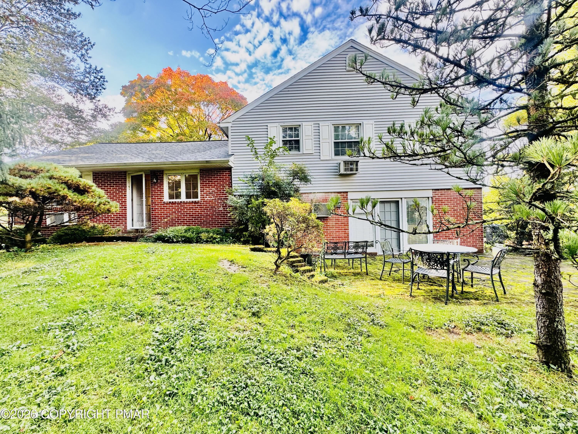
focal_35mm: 14
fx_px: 234
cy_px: 217
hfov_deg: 102.1
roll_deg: +1.9
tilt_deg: +0.2
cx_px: 289
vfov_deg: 85.7
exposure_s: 1/99
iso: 50
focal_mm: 2.22
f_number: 2.2
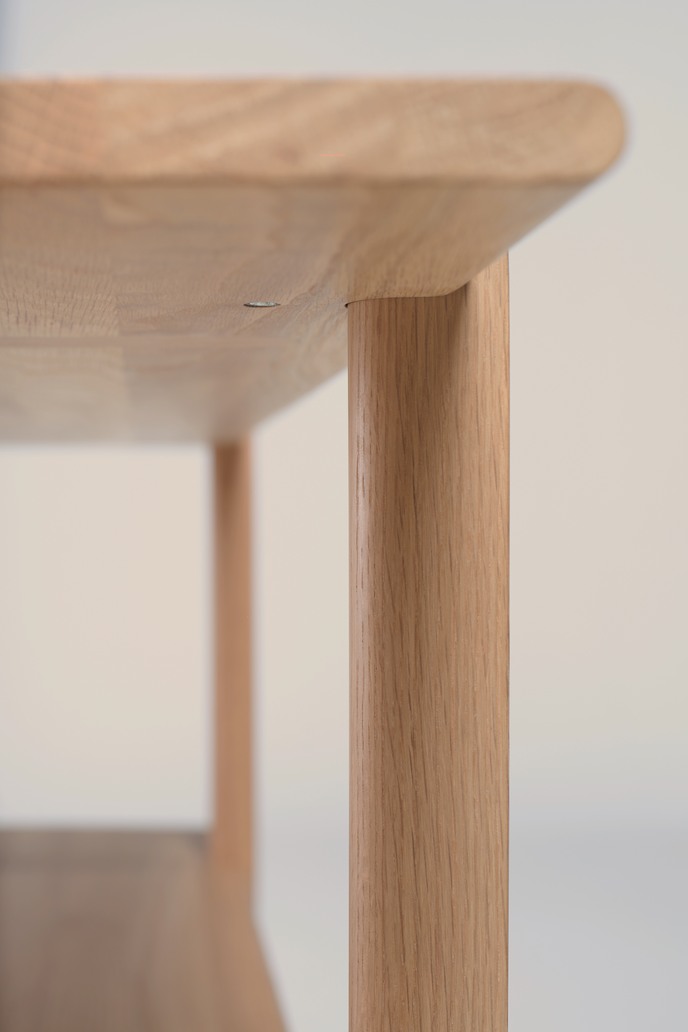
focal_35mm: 50
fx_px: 1433
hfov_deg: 27.0
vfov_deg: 39.6
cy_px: 516
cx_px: 344
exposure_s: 1/125
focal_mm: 50
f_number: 6.3
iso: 100
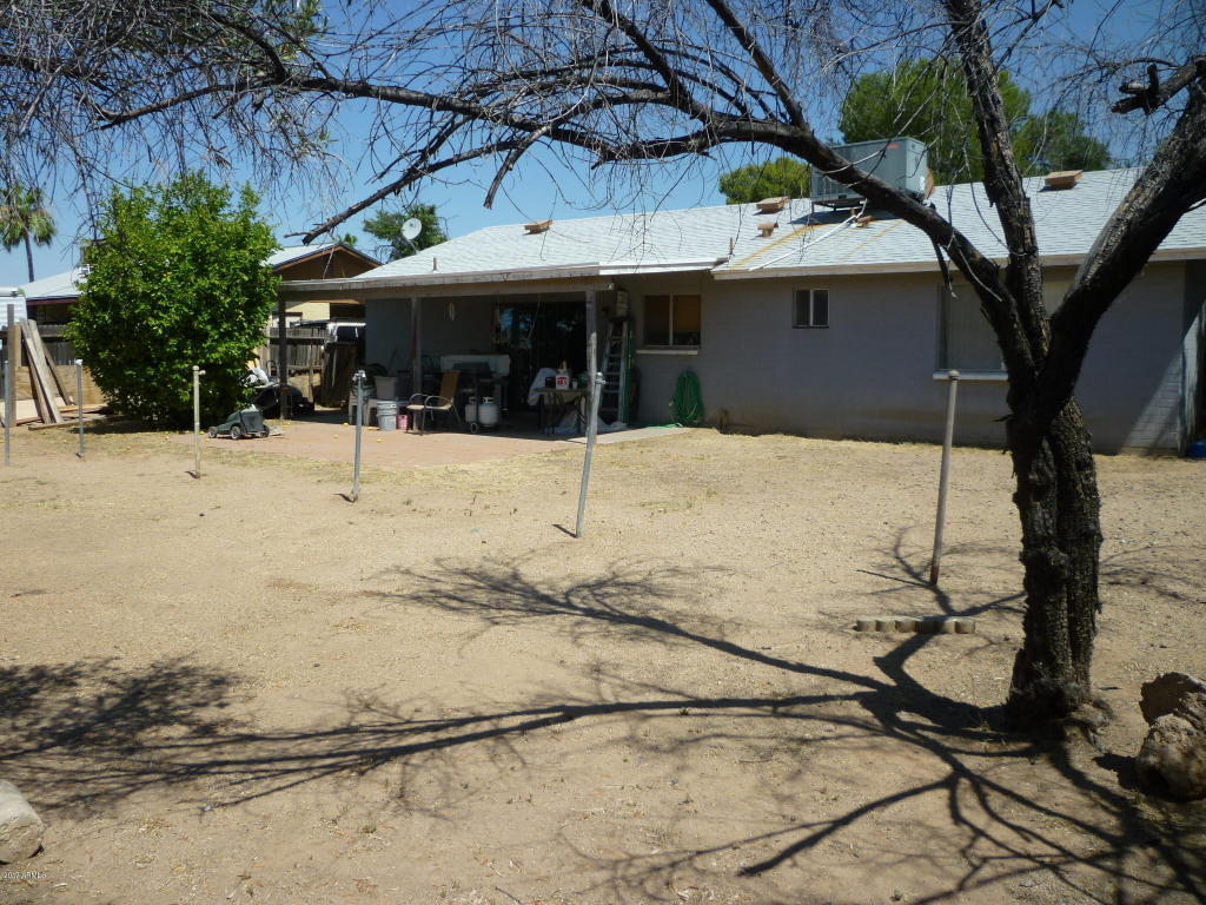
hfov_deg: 61.7
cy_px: 452
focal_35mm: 29
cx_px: 603
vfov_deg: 48.2
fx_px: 1010
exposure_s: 1/800
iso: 80
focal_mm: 5.2
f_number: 4
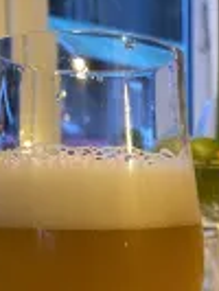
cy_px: 265
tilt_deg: -5.4
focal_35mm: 78
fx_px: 657
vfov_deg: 24.3
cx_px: 226
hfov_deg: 18.4
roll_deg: -0.2
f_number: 1.8
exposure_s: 1/25
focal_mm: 4.25
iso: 800
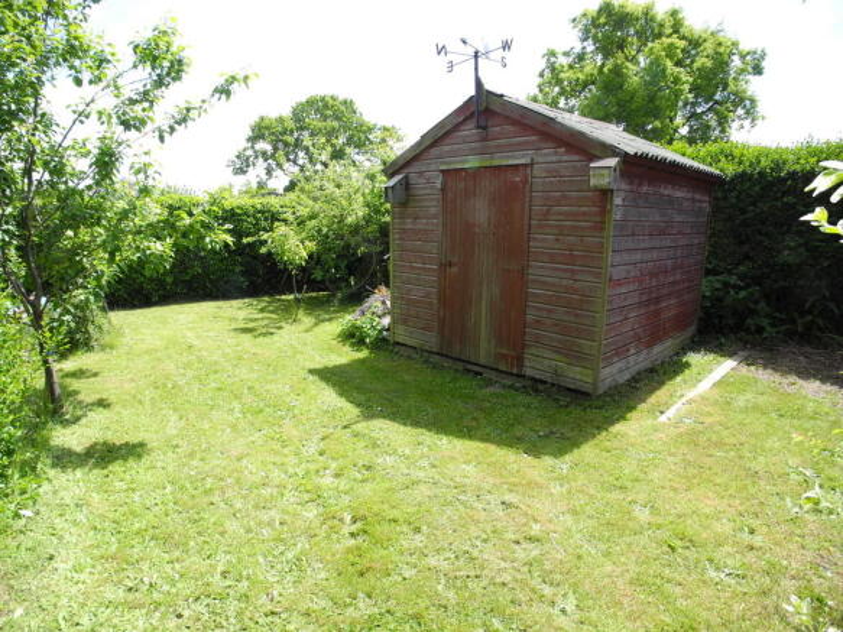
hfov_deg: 63.5
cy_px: 316
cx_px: 422
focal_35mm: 28
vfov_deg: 49.7
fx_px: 682
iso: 100
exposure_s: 1/437
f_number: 2.8
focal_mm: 6
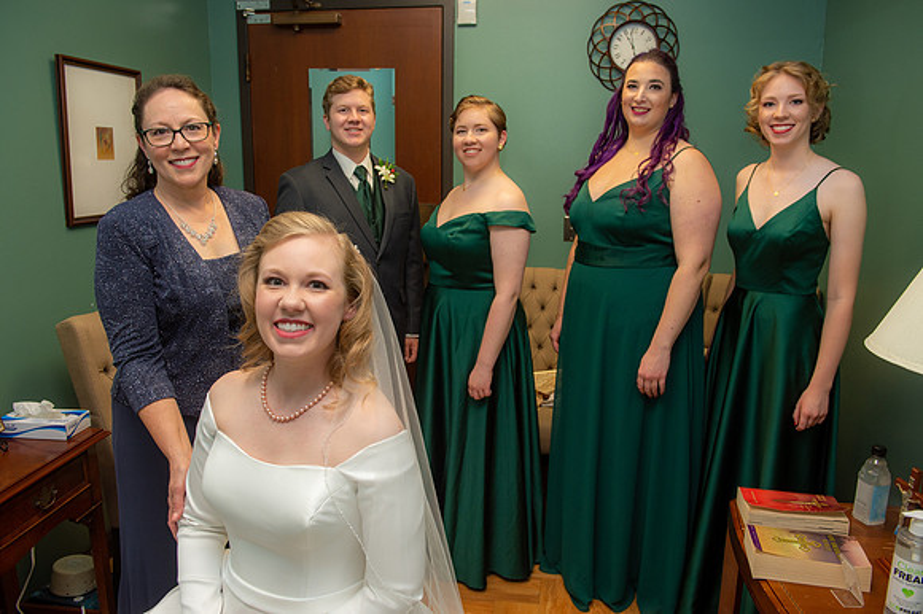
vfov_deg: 47.9
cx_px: 462
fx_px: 692
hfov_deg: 67.4
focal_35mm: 27
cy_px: 307
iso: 1250
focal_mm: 27
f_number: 5.6
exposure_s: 1/160
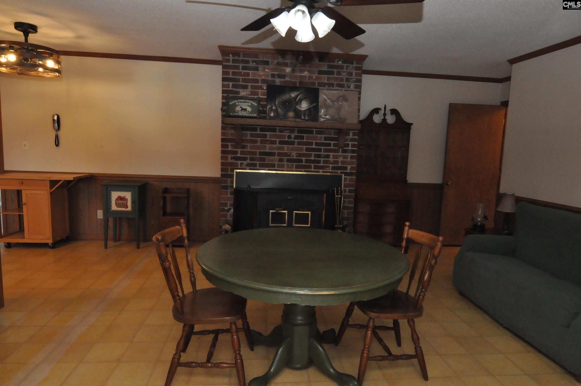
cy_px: 193
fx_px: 338
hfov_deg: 81.3
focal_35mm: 21
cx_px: 290
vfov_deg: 59.4
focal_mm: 14
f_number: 8
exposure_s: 1/60
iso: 2500
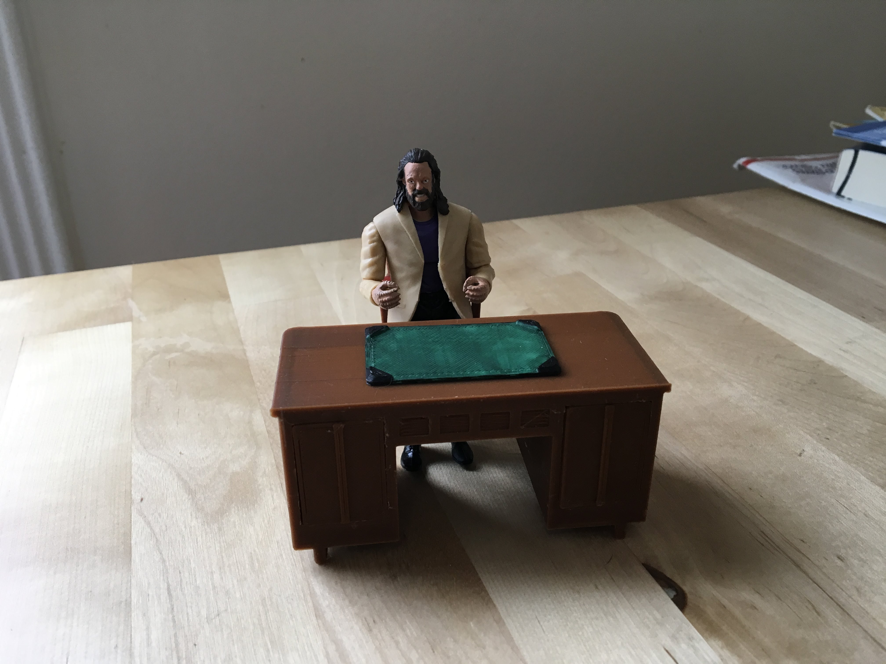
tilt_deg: -27.2
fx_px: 742
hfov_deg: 61.7
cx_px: 443
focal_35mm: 29
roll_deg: +0.0
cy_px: 332
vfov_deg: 48.2
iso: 32
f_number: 2.2
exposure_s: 1/30
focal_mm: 4.15
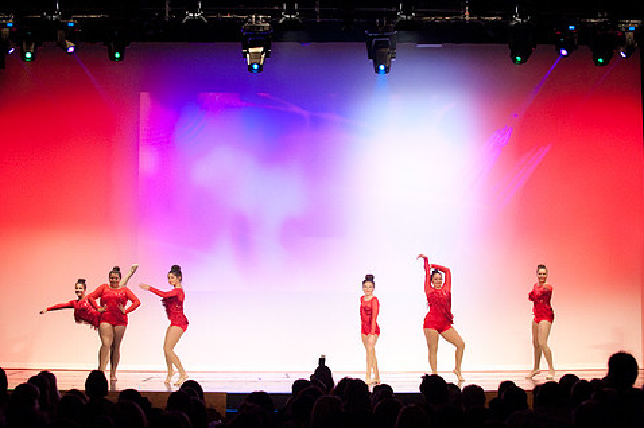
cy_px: 170
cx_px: 292
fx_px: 1519
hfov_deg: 23.9
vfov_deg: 16.0
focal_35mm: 85
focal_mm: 70
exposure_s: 1/200
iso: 3200
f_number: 4
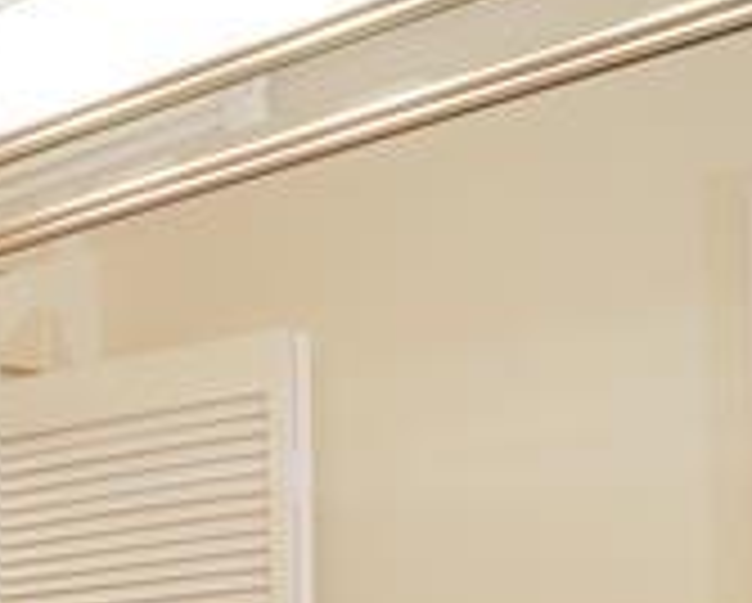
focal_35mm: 91
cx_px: -718
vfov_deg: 15.4
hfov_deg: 16.4
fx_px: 2028
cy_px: 954
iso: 200
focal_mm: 15
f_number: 11
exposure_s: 1/4
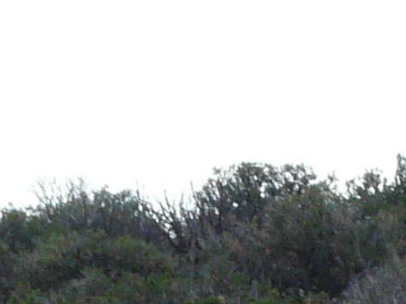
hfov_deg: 2.7
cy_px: 905
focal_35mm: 727
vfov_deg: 2.0
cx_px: 364
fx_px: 8522
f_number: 5
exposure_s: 1/250
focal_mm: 18
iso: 100
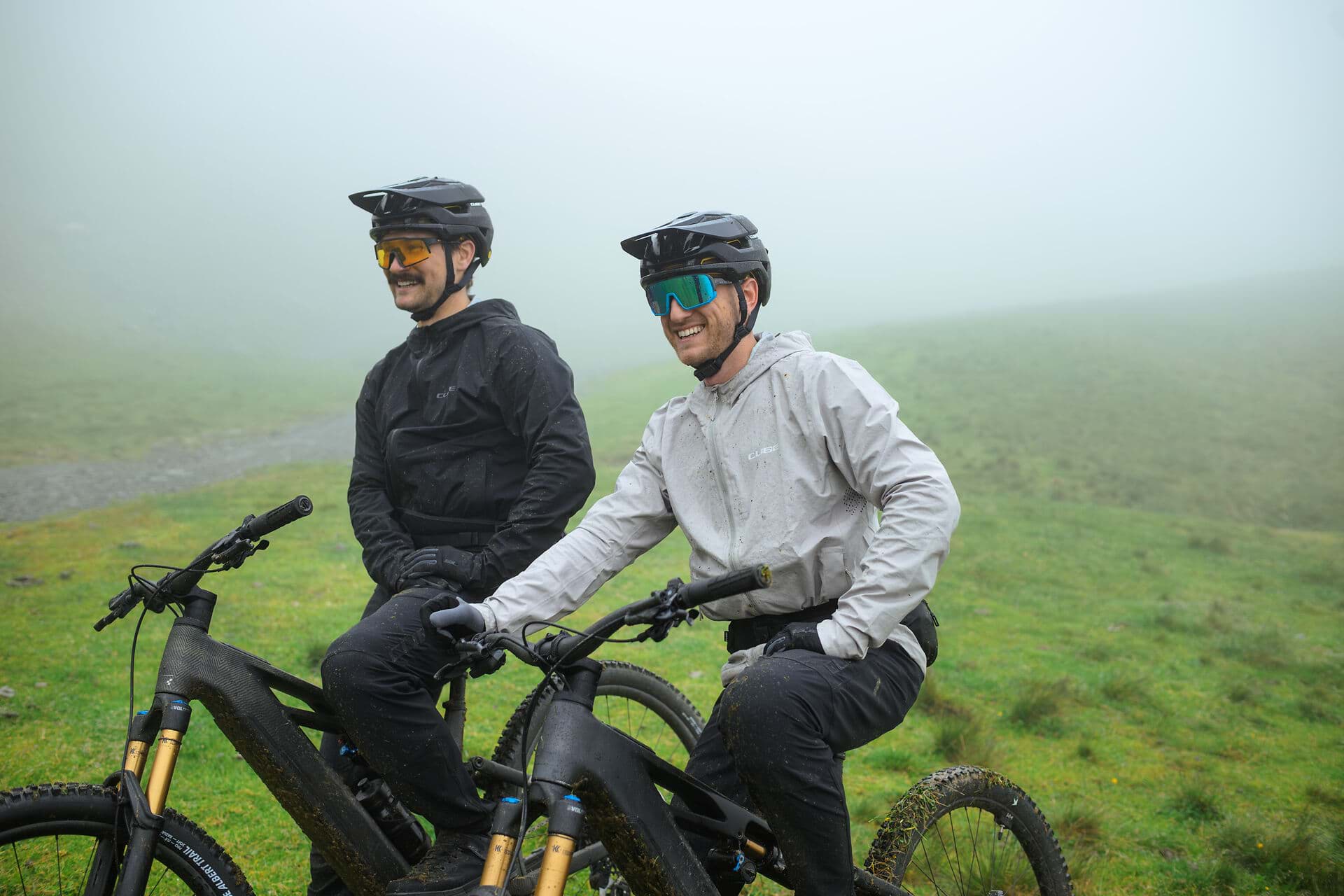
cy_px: 448
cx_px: 672
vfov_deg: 37.9
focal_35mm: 35
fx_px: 1307
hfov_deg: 54.4
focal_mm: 35
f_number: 2.8
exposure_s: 1/3200
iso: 640
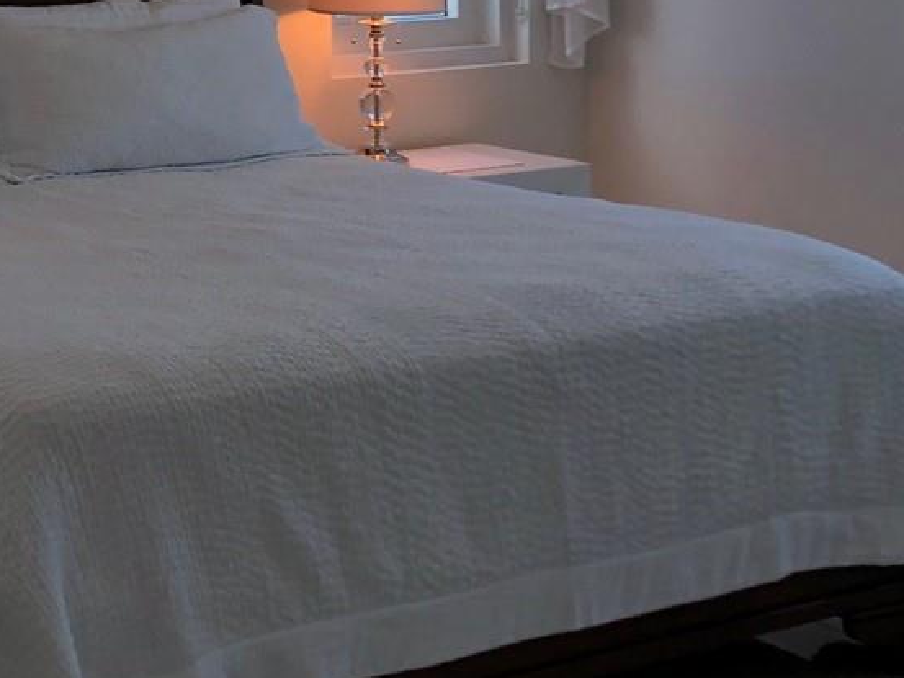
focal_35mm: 81
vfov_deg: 17.6
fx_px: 2116
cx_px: -60
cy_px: -74
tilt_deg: -0.5
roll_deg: +0.9
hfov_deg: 22.9
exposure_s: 1/128
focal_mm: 3.99
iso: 20
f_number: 1.8
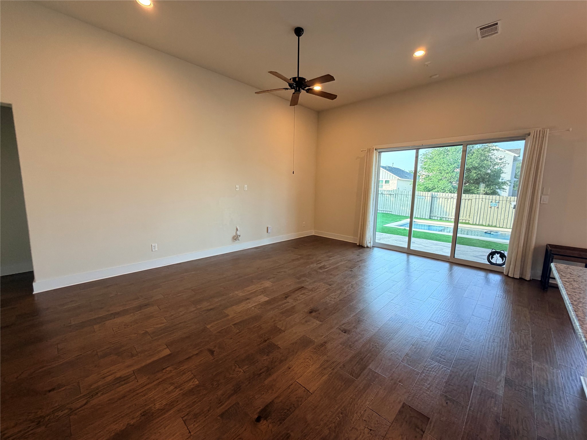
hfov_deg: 102.1
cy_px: 220
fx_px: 237
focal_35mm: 14
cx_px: 294
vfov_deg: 85.7
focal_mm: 2.22
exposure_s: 1/120
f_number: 2.2
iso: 200
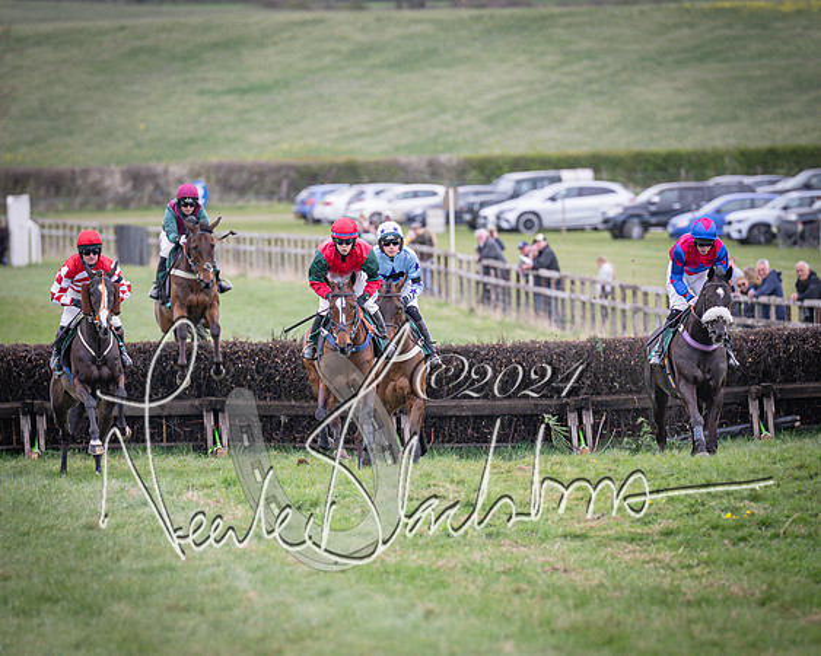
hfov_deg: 4.6
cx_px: 331
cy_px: 429
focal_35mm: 420
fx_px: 10199
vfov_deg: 3.7
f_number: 2.8
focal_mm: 190
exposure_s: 1/1600
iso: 800
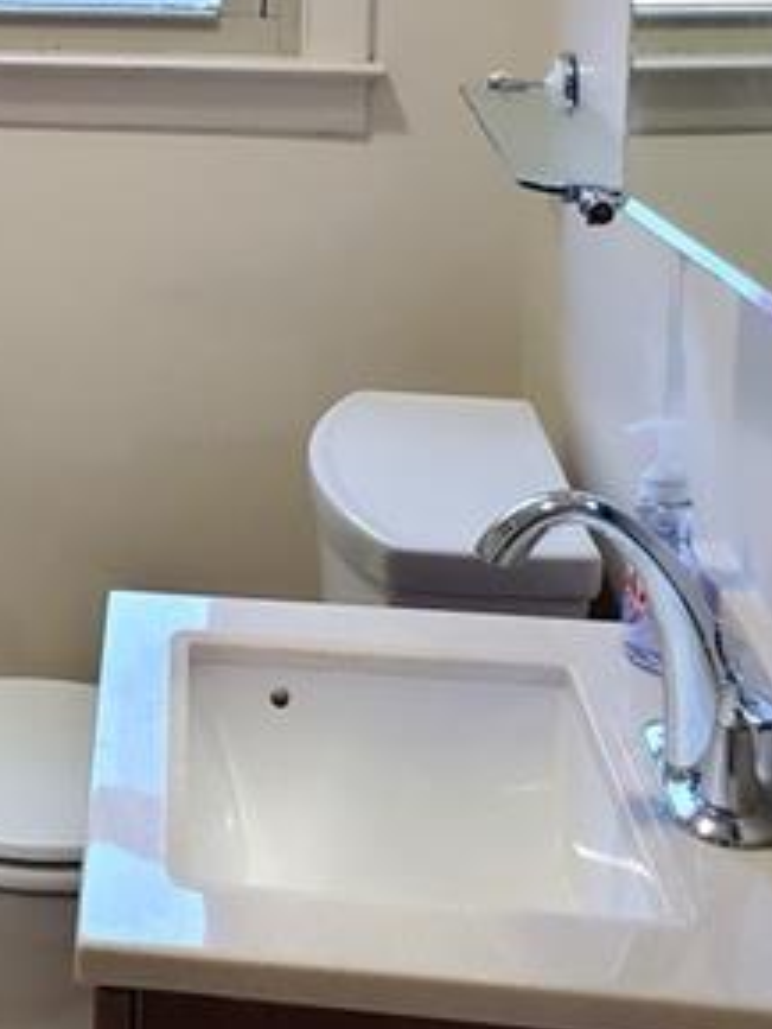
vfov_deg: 26.8
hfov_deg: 20.1
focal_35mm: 69
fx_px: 2050
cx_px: -139
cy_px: 21
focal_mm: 4.3
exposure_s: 1/60
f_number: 2.4
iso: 200
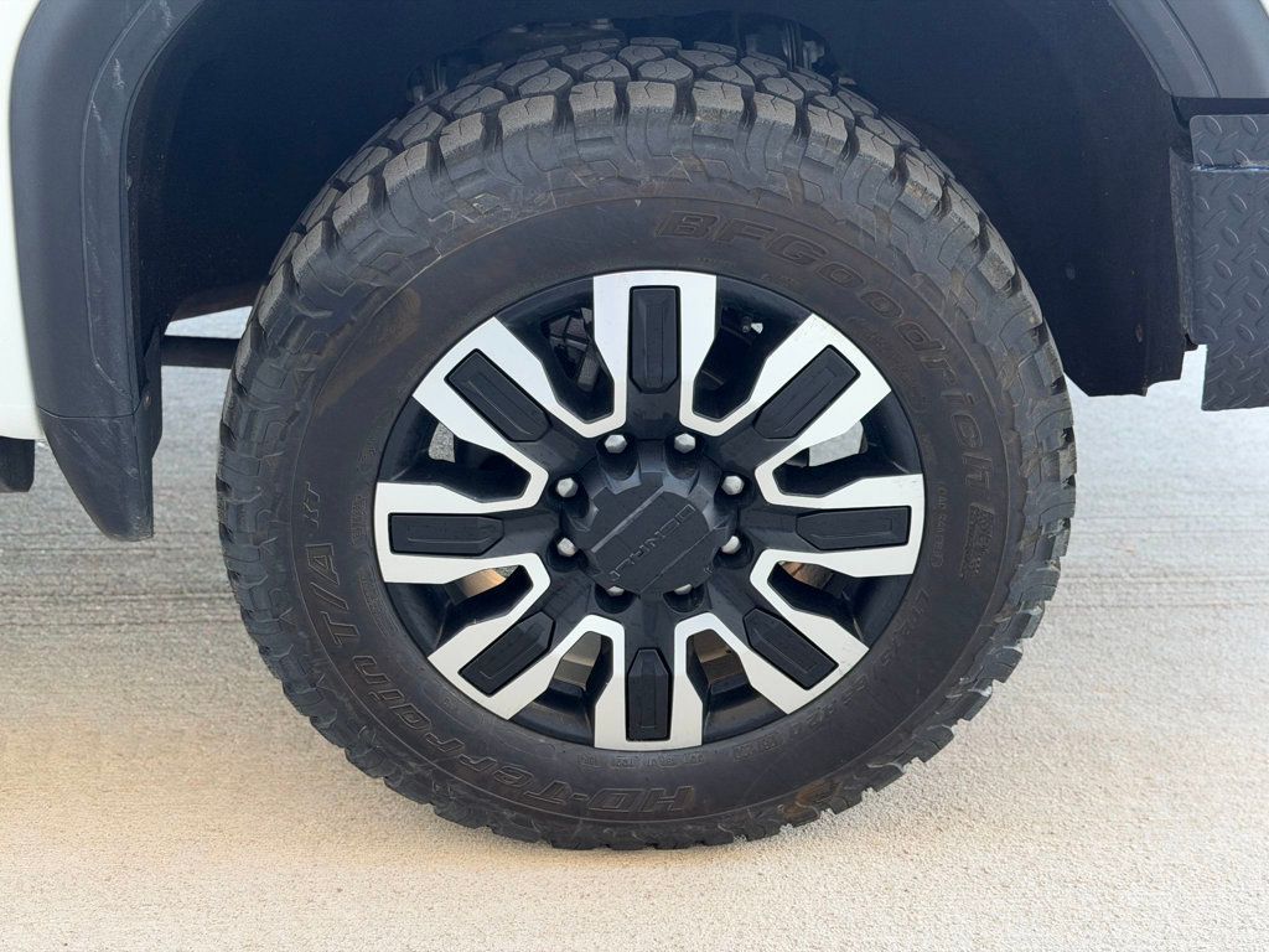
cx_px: 634
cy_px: 476
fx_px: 1760
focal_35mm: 48
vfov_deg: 30.3
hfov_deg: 39.7
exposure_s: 1/121
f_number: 1.78
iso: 64
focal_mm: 6.76
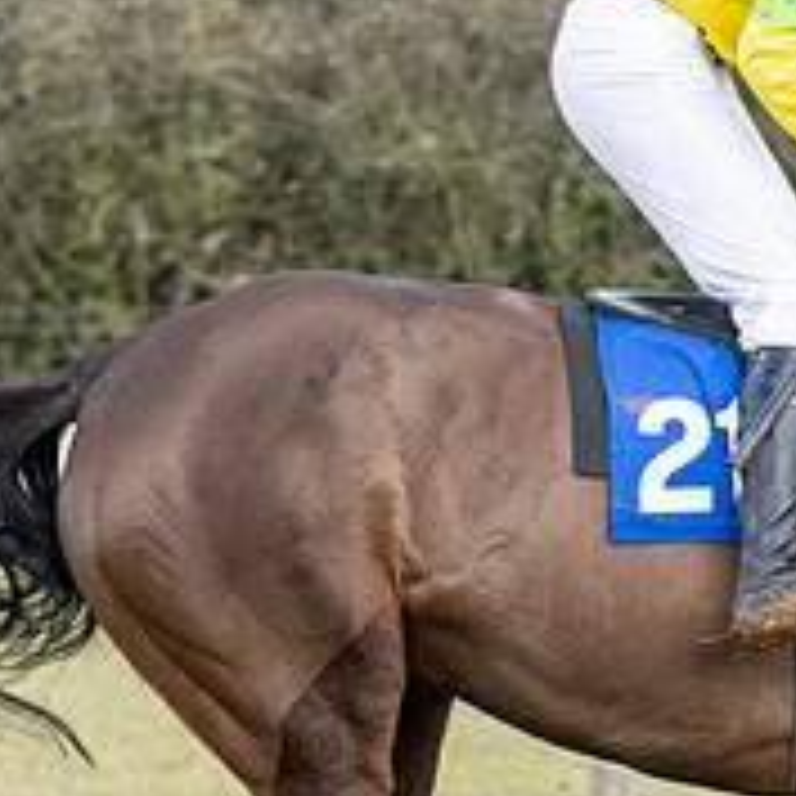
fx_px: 16104
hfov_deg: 2.8
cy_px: 729
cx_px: 1109
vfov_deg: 2.8
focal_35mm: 619
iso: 400
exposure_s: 1/800
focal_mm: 105
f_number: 5
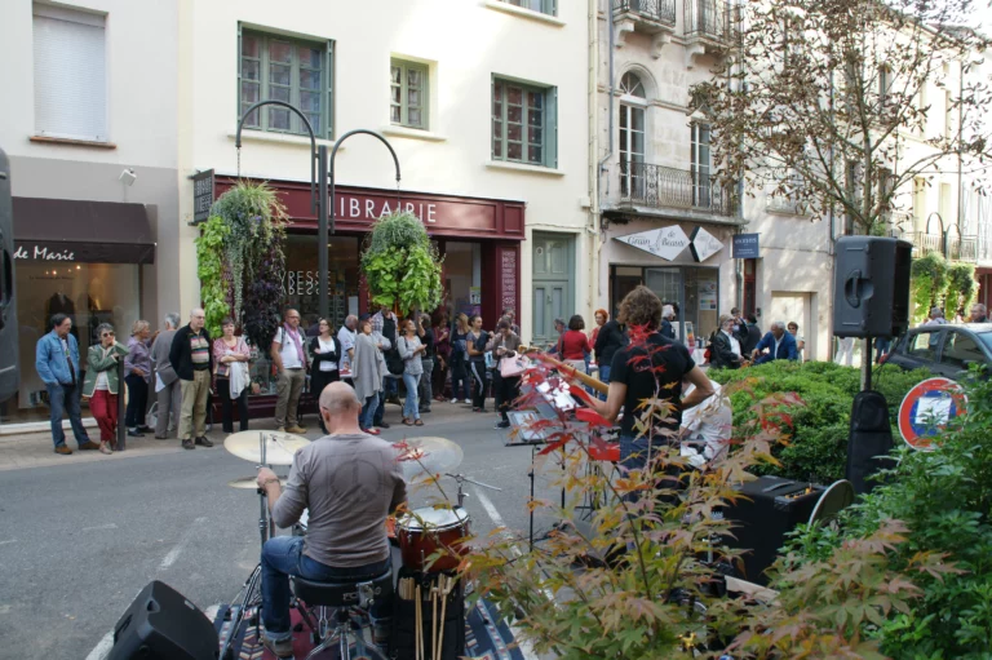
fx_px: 826
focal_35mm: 30
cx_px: 496
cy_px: 330
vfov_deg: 43.6
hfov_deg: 62.0
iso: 200
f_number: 6.3
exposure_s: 1/60
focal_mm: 20
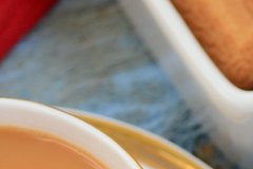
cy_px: 345
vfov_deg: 4.7
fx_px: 2025
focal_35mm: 288
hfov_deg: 7.1
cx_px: 169
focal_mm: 45
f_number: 5.3
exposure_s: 1/100
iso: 100
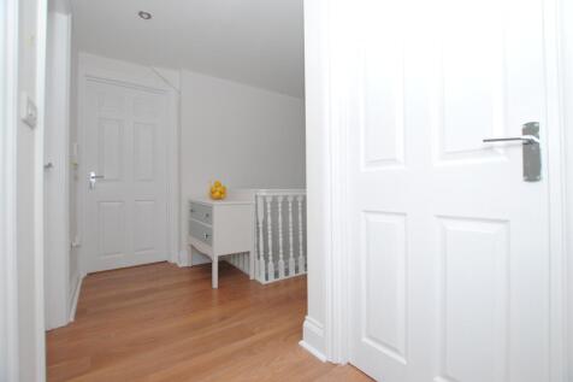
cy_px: 191
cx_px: 286
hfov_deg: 100.4
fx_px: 239
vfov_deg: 77.3
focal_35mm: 15
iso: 200
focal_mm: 10
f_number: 4
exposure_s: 1/60
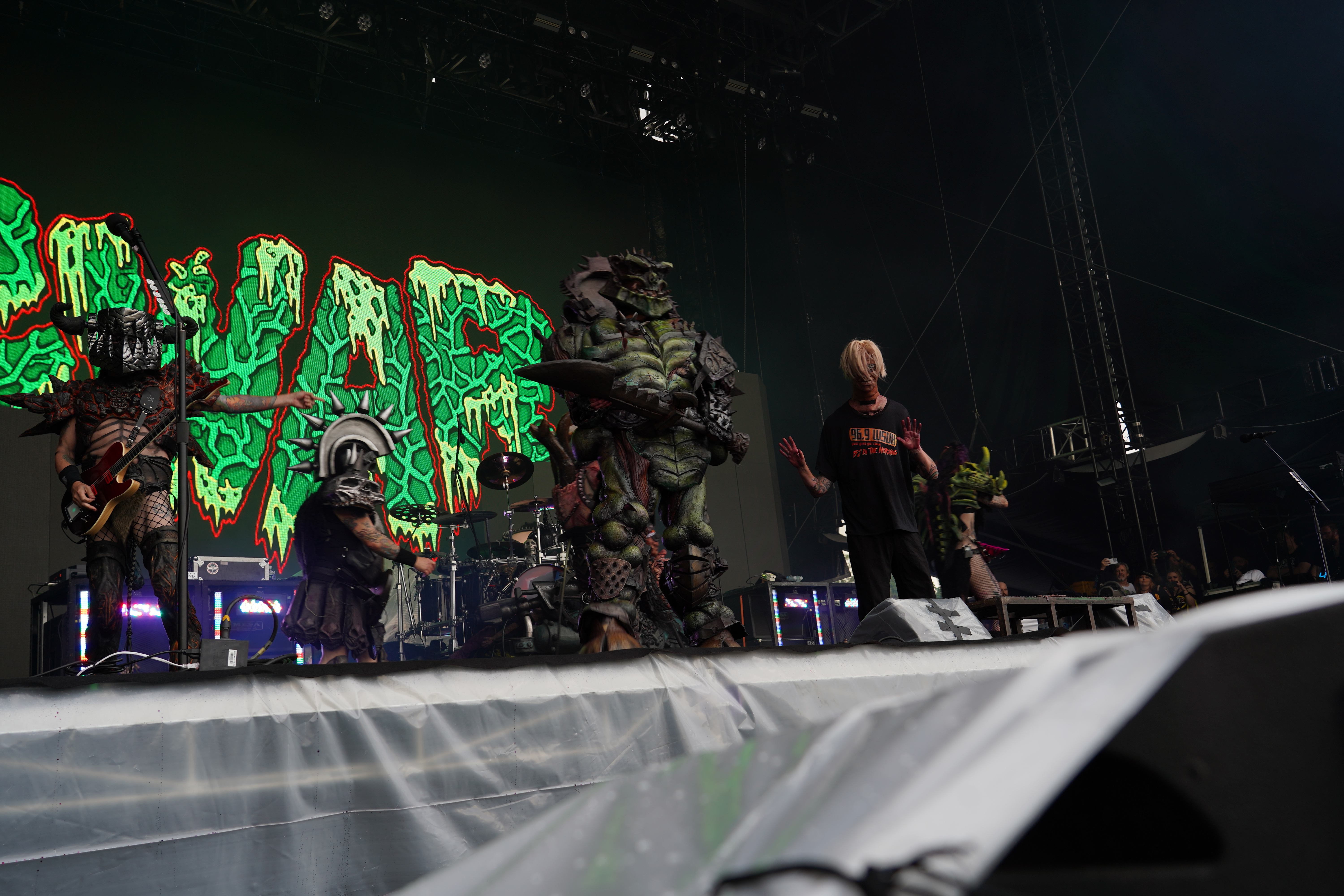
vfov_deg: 38.9
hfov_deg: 55.8
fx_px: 1269
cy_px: 448
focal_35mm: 34
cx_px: 672
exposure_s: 1/80
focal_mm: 34
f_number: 5.6
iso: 100
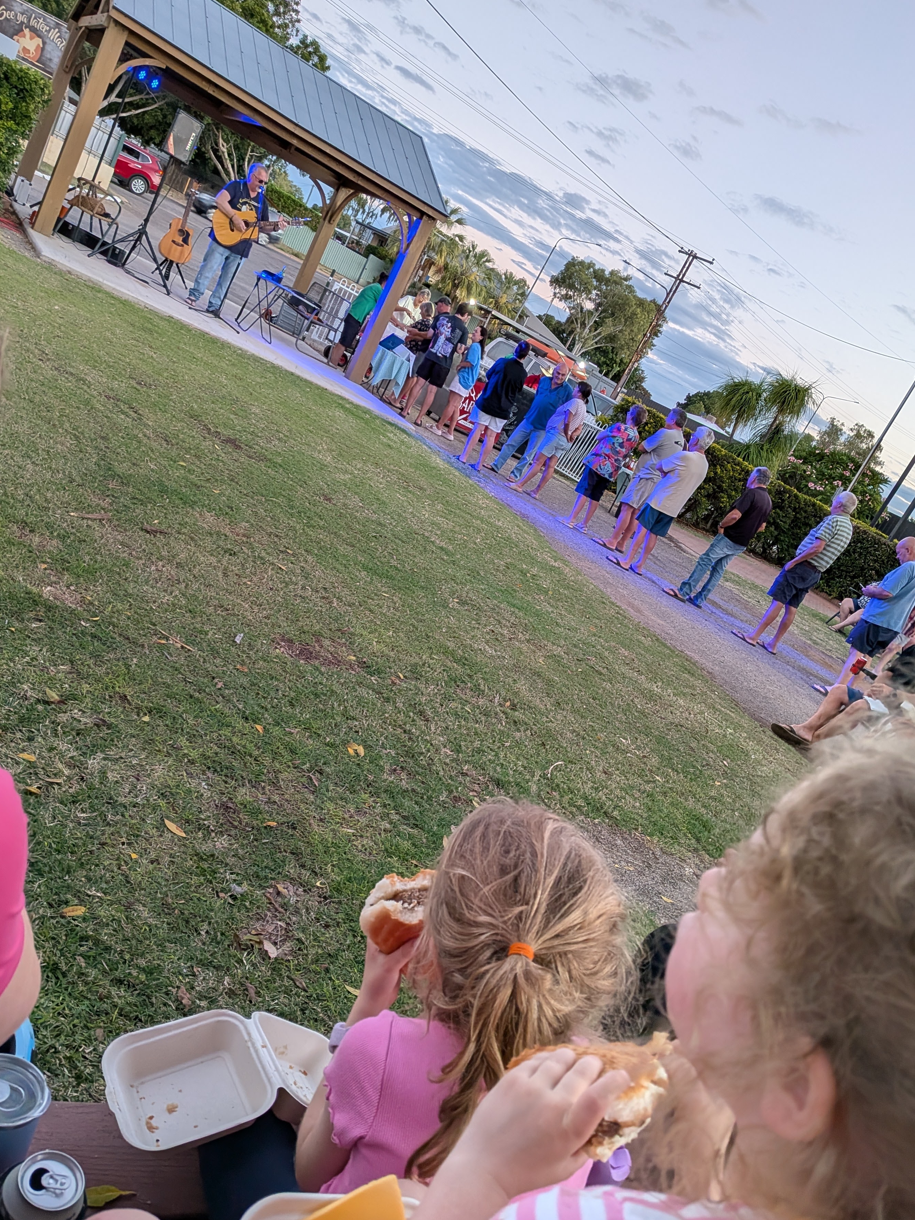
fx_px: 952
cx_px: 452
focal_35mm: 27
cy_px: 647
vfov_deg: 65.3
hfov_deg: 51.4
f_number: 1.7
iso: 91
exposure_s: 1/50
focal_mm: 4.53
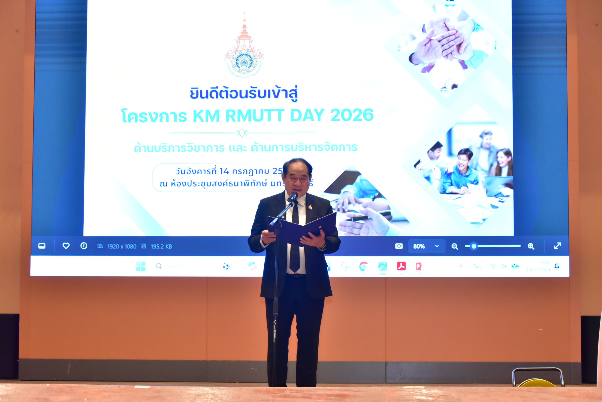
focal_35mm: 78
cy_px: 201
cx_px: 301
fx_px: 1305
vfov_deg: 17.5
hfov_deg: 26.0
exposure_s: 1/160
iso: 8000
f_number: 5.6
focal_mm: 78
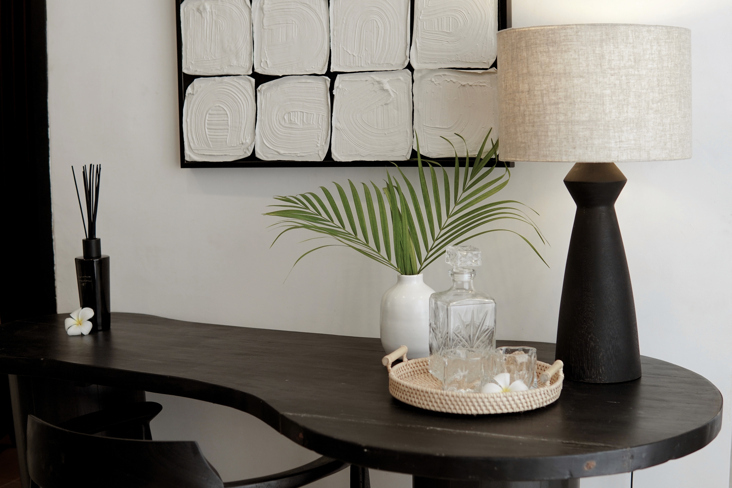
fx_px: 915
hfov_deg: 43.6
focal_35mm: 45
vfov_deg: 29.9
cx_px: 366
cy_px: 244
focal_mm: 30
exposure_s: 1/200
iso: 320
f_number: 2.5
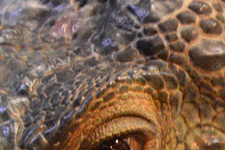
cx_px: 289
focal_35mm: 973
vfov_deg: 1.4
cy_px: 290
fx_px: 6074
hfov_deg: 2.1
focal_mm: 105
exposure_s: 1/60
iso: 2200
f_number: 5.6
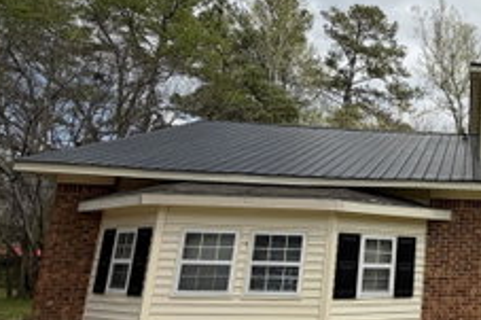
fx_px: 547
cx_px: 548
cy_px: 157
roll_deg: -0.8
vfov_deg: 32.6
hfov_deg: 38.1
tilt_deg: +13.0
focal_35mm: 41
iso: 20
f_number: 2.2
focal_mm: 2.22
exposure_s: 1/1105
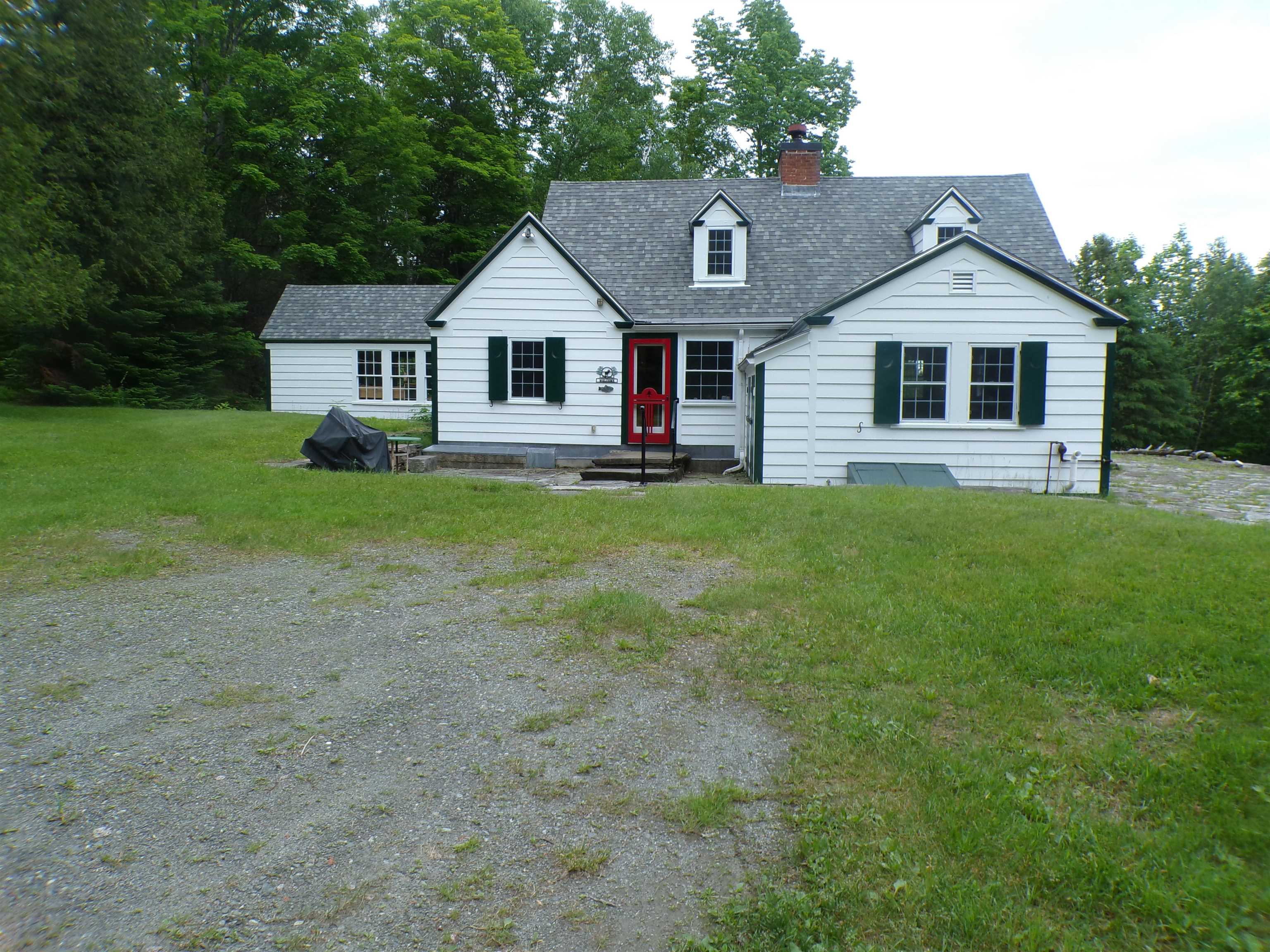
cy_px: 476
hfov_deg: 71.6
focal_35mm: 24
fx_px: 881
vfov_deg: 56.8
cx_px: 635
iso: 100
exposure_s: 1/105
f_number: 4.4
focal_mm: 4.3
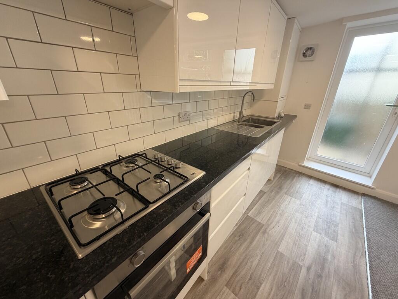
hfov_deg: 102.1
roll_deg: -1.5
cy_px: 150
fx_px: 161
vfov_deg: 85.7
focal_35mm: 14
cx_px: 199
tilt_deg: -23.3
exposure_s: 1/121
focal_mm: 2.22
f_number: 2.2
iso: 200
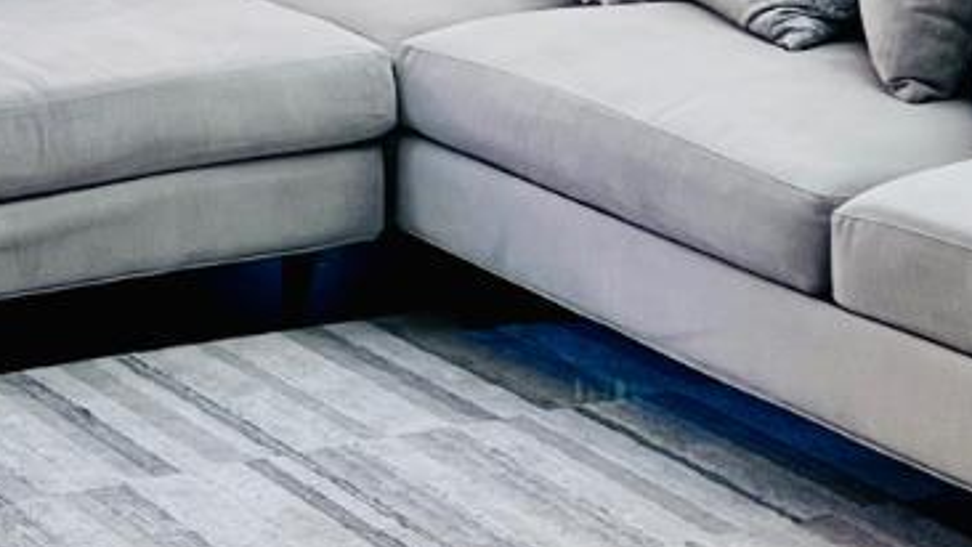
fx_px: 2990
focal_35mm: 116
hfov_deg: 18.0
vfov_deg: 10.1
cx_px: -21
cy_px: -256
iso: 100
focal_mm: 5.7
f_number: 1.5
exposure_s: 1/60
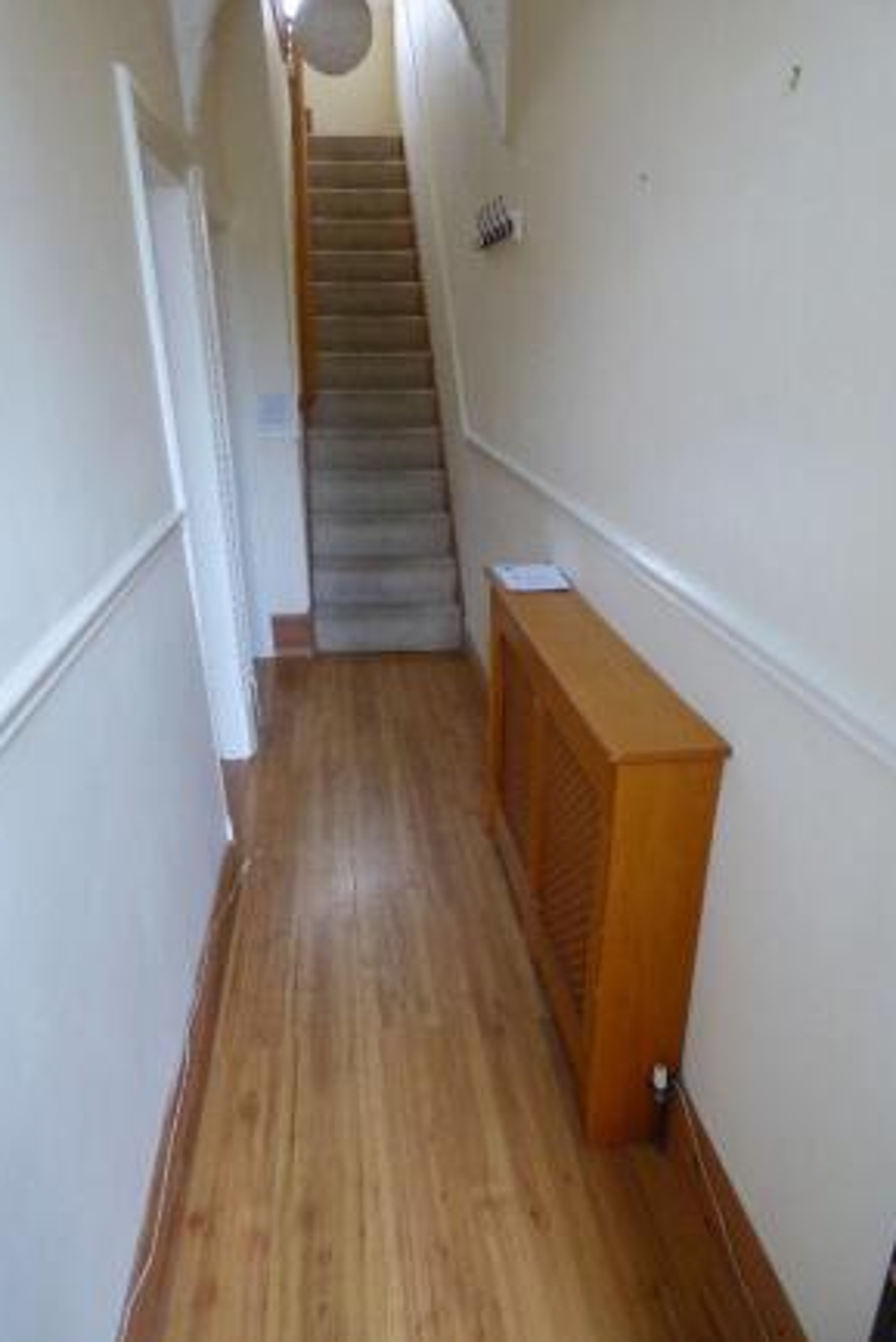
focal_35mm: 21
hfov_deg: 59.4
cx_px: 394
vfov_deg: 81.2
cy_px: 674
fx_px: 783
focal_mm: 3.58
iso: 320
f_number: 2.8
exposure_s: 1/60
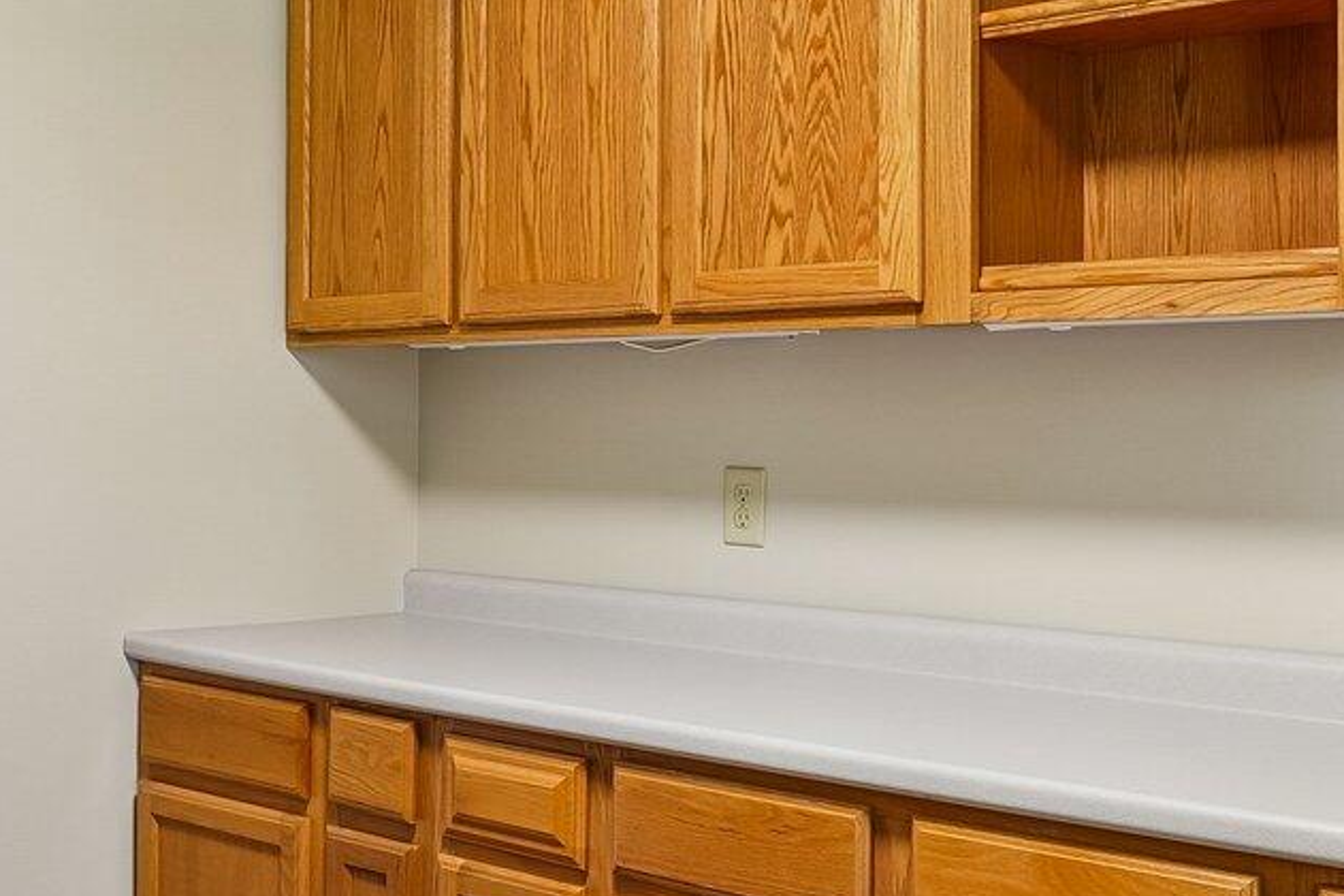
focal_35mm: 52
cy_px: 426
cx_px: 354
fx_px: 1941
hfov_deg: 37.4
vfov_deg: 26.0
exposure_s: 1/15
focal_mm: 16
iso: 400
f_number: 8
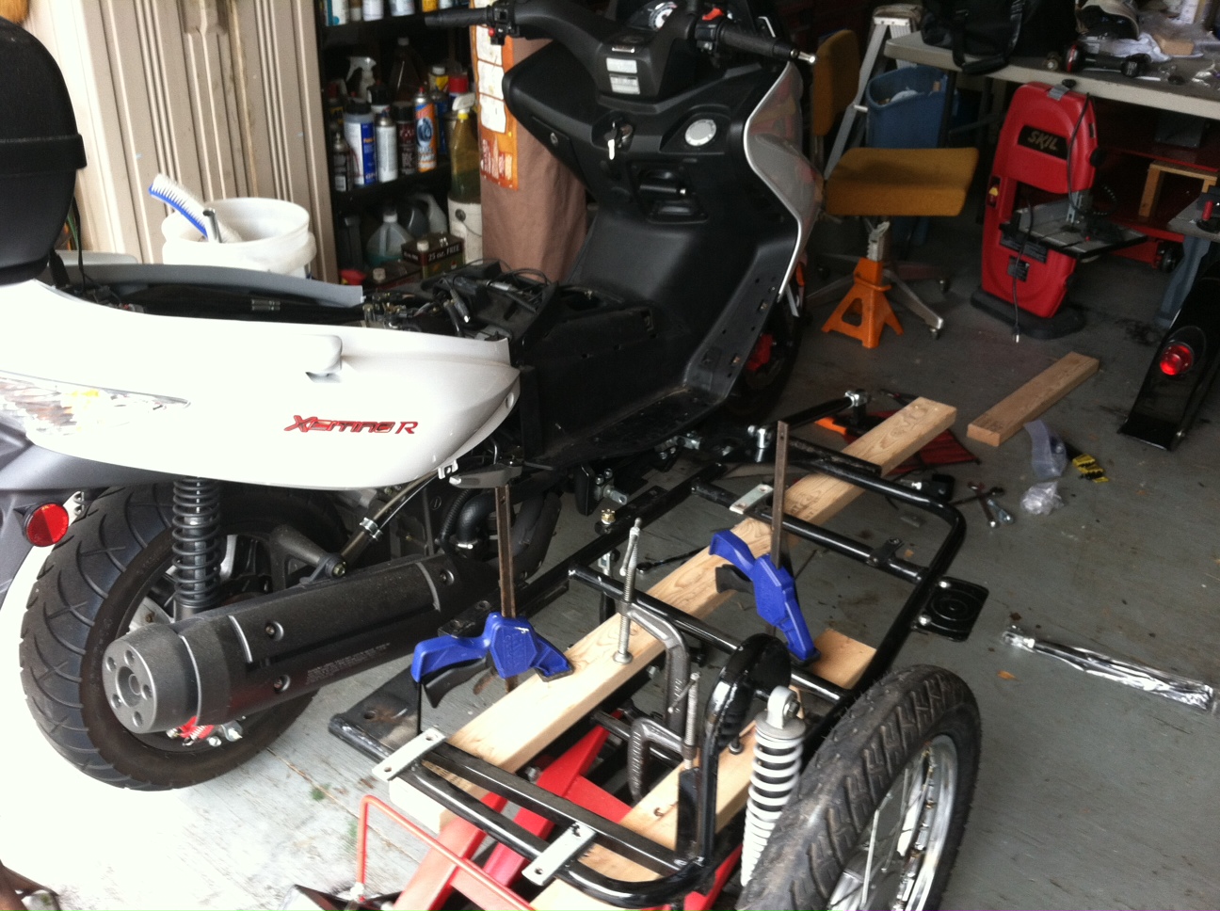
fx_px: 1232
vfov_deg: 40.6
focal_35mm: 35
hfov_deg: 52.7
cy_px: 456
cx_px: 610
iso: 100
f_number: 2.8
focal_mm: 3.85
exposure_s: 1/33
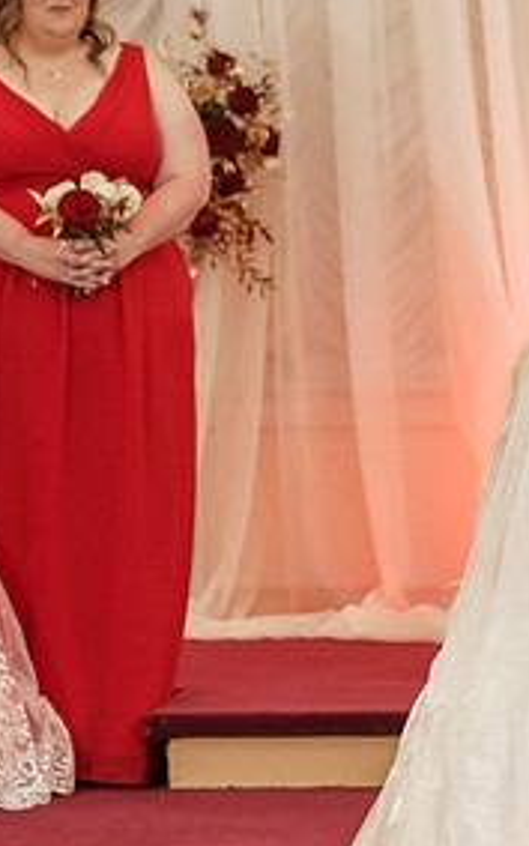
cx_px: 716
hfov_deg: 6.6
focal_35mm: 198
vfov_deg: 10.6
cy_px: 399
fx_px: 4565
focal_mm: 70
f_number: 4
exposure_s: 1/160
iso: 2000
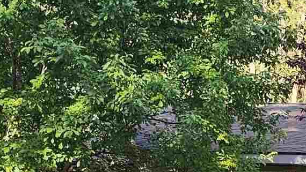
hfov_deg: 15.9
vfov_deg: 8.8
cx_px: 193
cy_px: 227
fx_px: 1096
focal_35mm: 135
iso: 20
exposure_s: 1/180
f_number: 1.7
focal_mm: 6.3
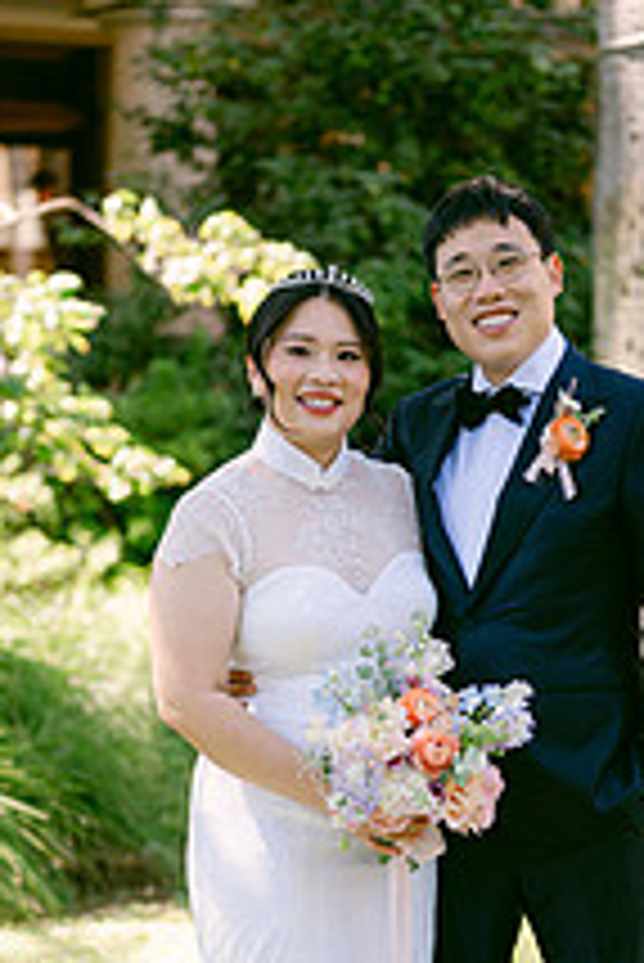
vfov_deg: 19.3
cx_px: 392
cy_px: 702
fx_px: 2813
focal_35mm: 105
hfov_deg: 13.1
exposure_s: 1/500
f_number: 1.8
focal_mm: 50
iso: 80
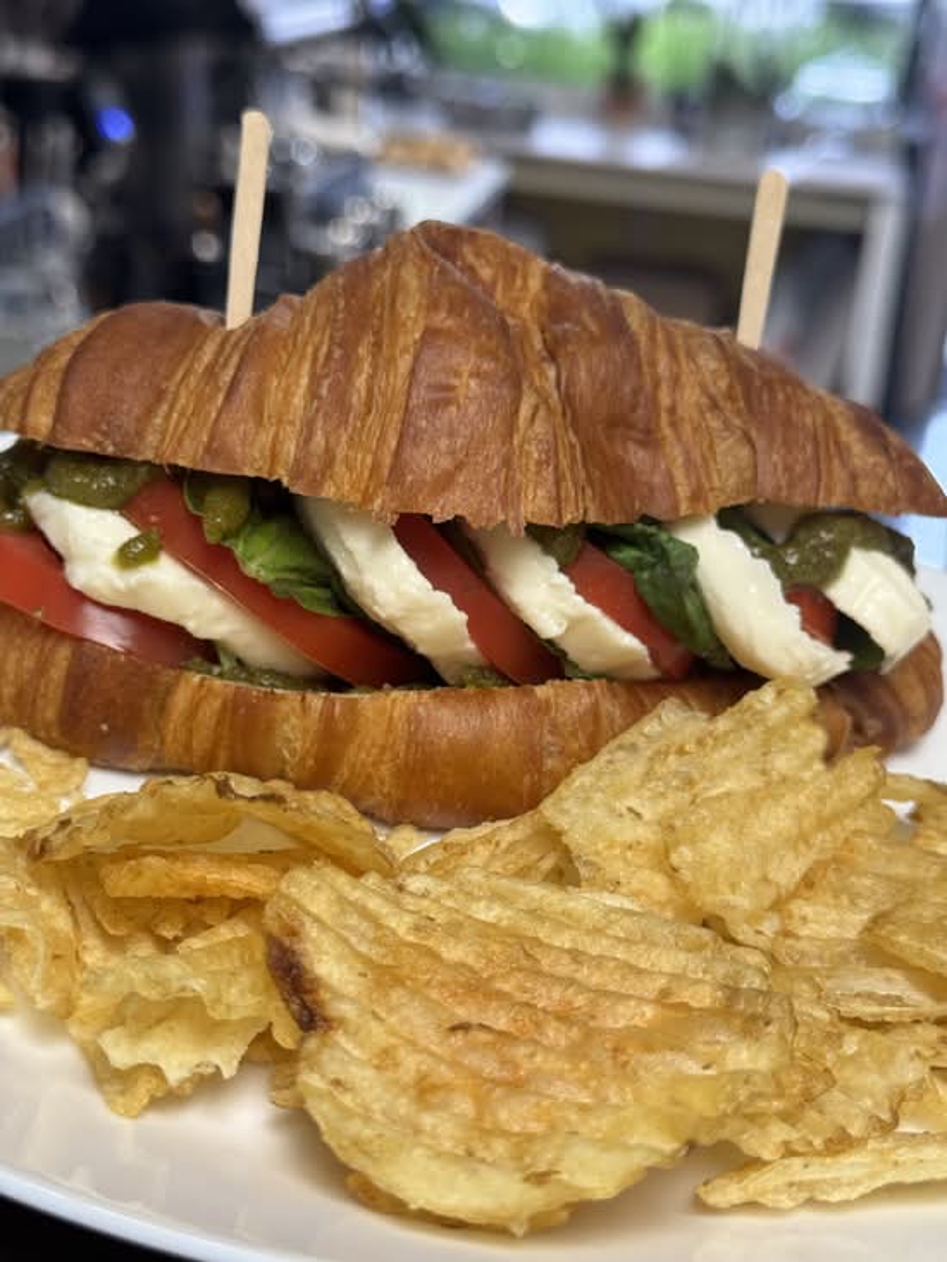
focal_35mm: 48
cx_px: 474
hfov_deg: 30.3
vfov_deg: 39.7
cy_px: 631
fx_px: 1750
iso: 50
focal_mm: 6.76
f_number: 1.78
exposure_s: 1/61
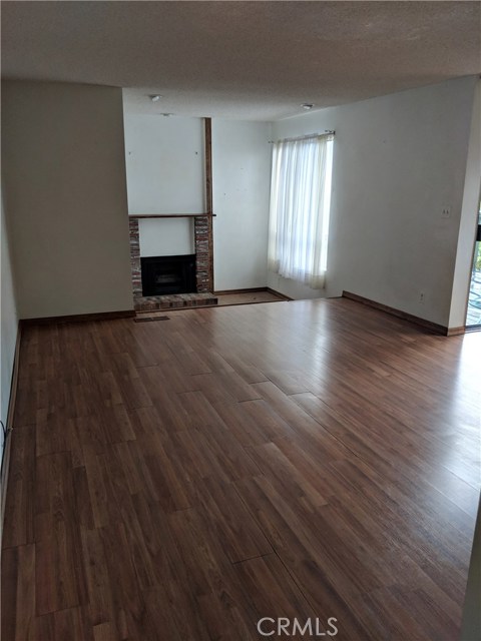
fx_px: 500
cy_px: 320
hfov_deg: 51.4
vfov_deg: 65.3
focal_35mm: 27
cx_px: 240
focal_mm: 4.44
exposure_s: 1/121
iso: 67
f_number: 1.8
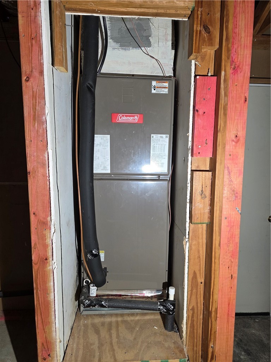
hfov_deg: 58.9
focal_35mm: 23
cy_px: 181
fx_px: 240
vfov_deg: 73.9
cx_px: 136
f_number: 1.7
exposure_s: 1/66
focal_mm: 6.3
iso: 125
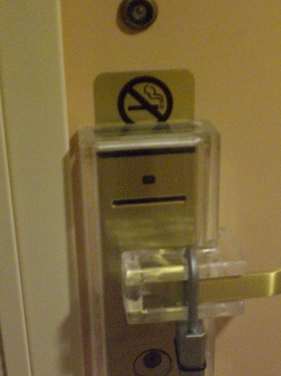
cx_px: 153
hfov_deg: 23.3
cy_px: 251
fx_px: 682
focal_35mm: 63
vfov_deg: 30.5
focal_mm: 6.3
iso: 800
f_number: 3.1
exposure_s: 1/30
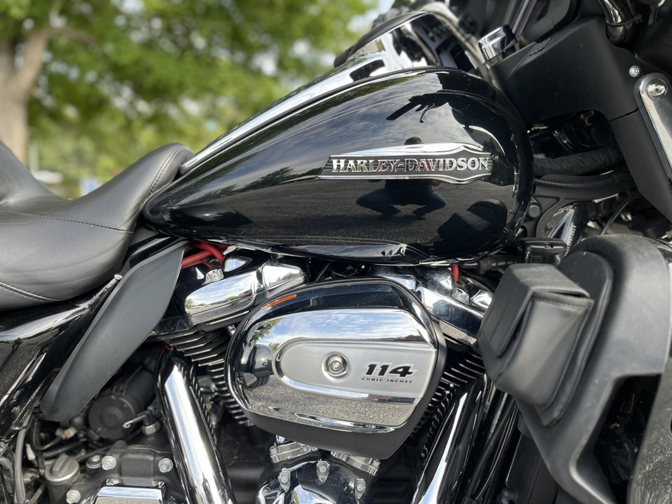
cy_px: 252
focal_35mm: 26
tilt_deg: -12.1
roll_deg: -3.5
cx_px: 336
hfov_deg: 67.3
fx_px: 505
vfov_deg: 53.1
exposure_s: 1/508
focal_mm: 5.1
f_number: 1.6
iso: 50
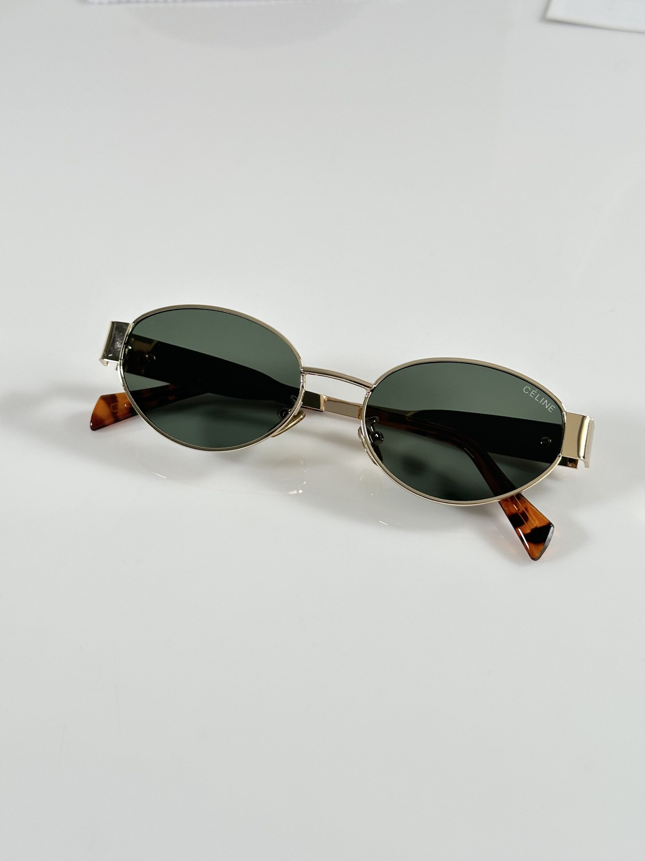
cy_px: 430
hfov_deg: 30.3
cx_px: 322
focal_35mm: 48
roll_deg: +1.7
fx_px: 1193
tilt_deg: -44.1
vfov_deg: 39.7
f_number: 1.78
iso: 80
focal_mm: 6.86
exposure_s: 1/121
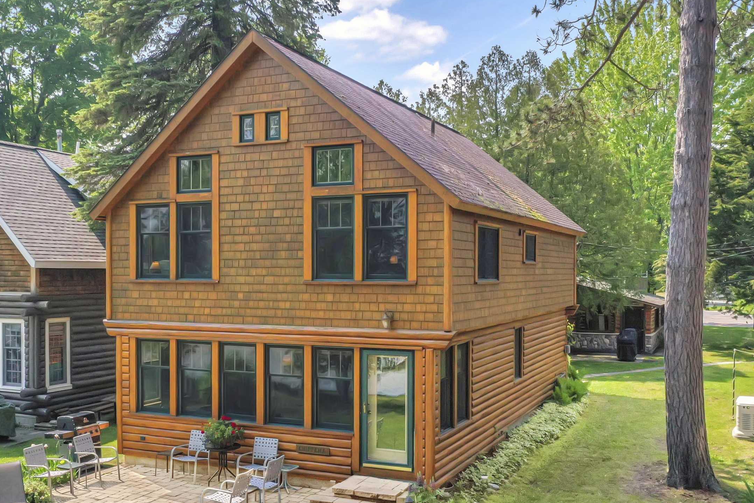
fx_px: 838
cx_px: 302
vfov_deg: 33.3
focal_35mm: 40
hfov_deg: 48.2
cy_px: 299
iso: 800
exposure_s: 1/400
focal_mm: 10.26
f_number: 5.6
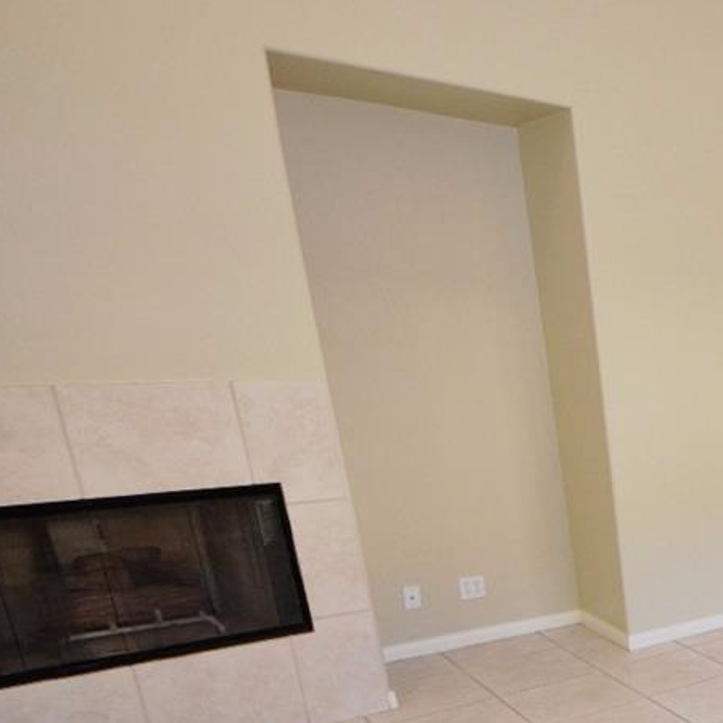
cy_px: 559
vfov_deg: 46.4
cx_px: 956
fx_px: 803
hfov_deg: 33.8
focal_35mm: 34
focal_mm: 8
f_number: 8
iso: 100
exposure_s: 1/60
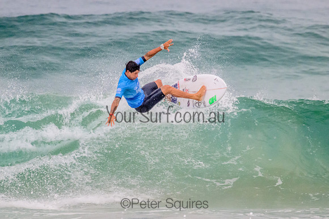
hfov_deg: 2.0
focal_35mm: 1015
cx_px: 159
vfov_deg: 1.4
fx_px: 9277
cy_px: 109
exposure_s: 1/2000
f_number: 11
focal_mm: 800
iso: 5000
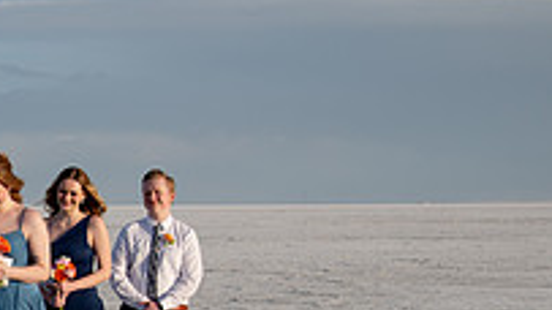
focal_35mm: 124
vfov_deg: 9.7
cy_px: 348
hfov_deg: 16.4
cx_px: -159
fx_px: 1814
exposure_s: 1/320
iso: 200
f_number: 8
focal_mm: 38
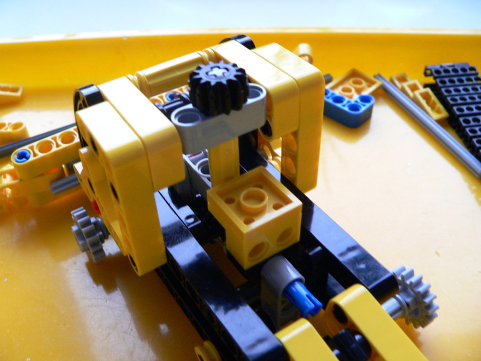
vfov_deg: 39.7
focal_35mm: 36
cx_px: 240
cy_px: 180
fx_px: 500
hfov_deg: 51.4
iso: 200
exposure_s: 1/6
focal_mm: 6
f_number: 2.8
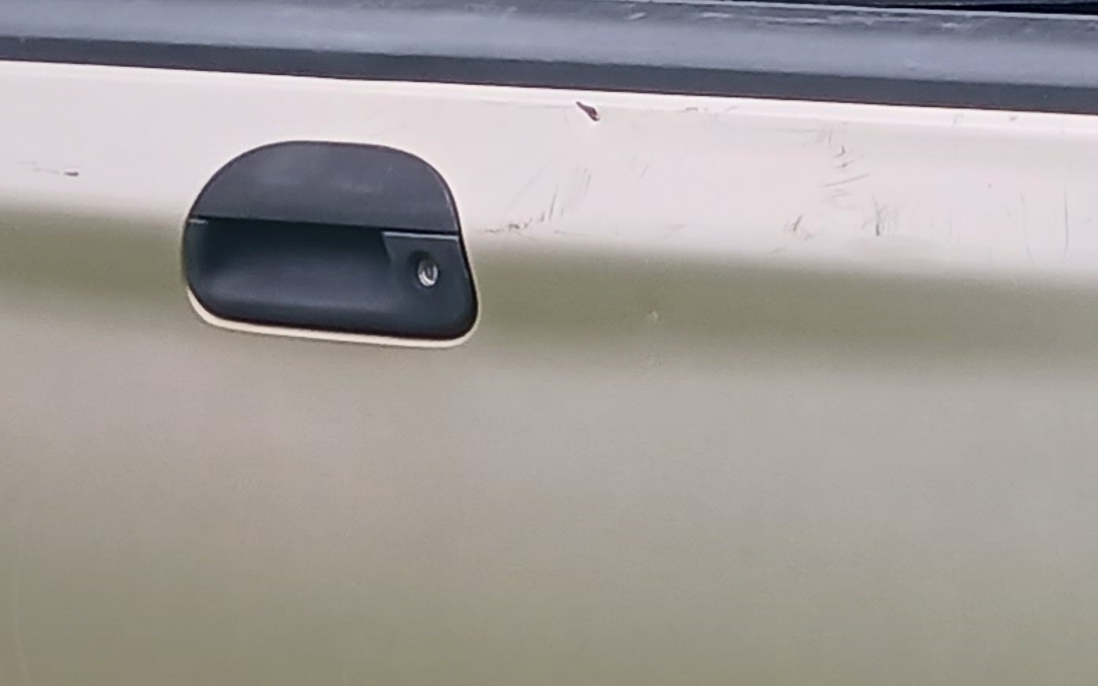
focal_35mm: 148
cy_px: 739
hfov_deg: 13.6
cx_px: 1477
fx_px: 4428
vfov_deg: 8.8
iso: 32
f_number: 1.8
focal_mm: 4
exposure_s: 1/100
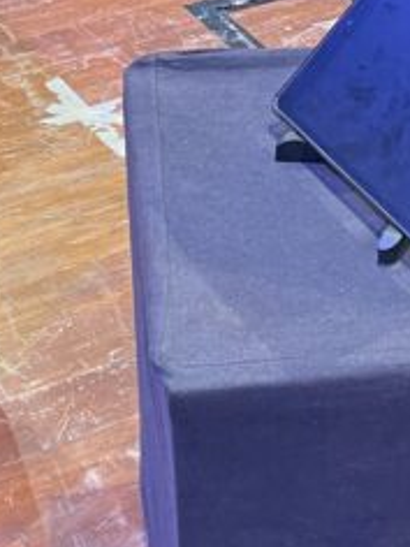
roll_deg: +3.1
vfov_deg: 16.8
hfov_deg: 13.1
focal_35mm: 113
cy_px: -76
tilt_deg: -24.7
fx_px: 1785
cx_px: 243
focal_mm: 4.2
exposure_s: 1/50
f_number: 1.6
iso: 100
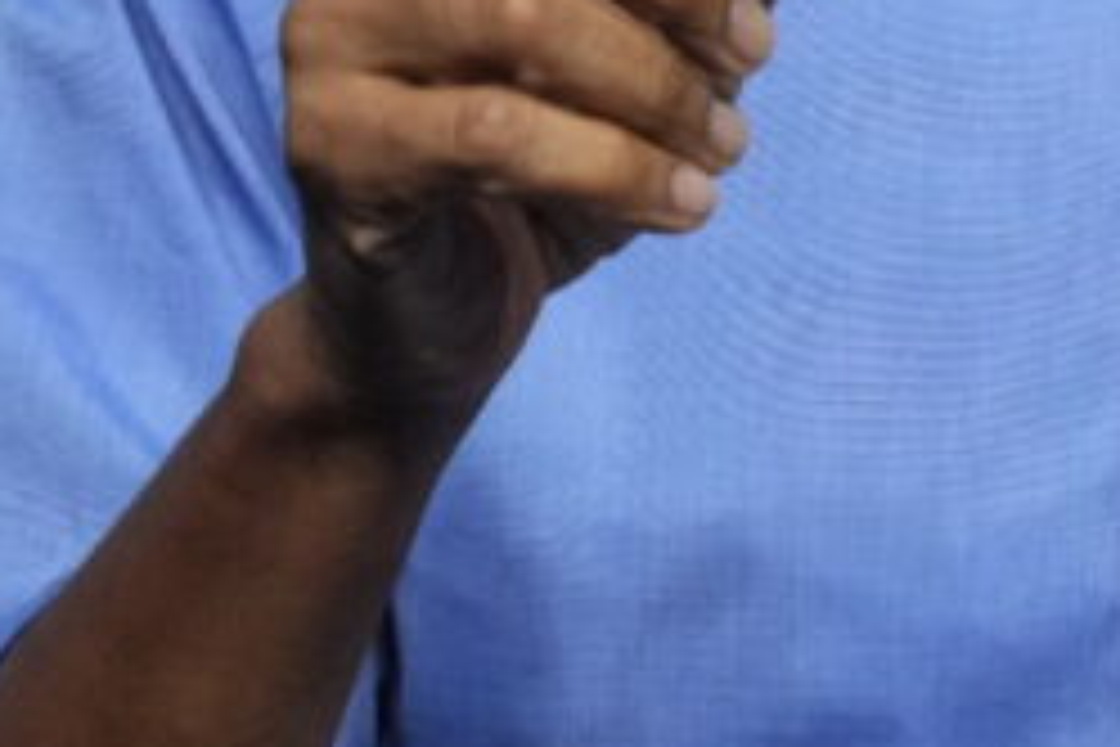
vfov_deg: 0.5
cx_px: 1426
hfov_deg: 0.7
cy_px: -1082
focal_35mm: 2874
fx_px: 89406
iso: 4000
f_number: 4
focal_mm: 560
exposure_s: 1/500
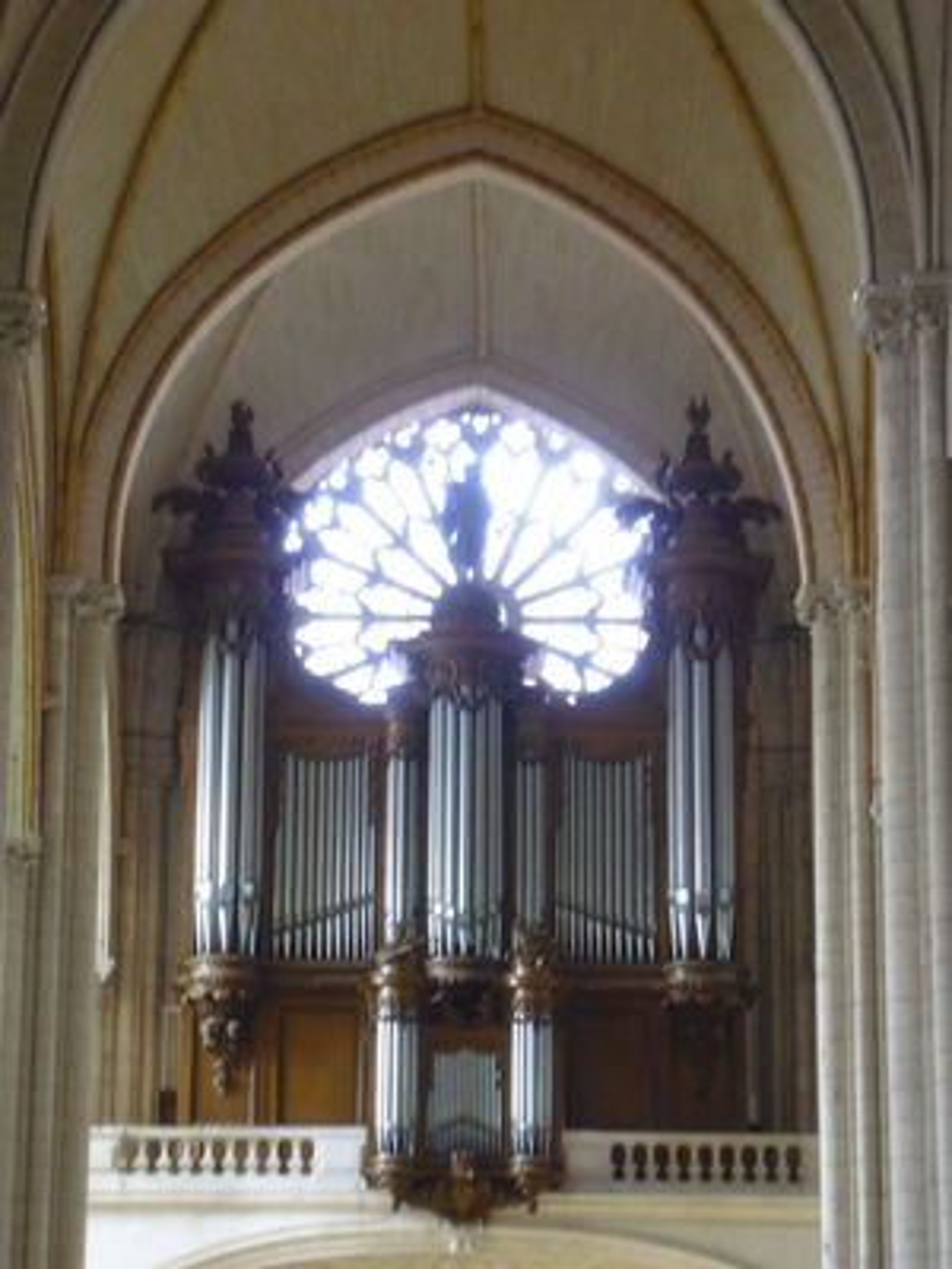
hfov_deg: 13.2
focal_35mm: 112
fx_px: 4107
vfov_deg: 17.6
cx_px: 476
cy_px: 634
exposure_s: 1/10
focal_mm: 18.6
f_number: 5.9
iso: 400
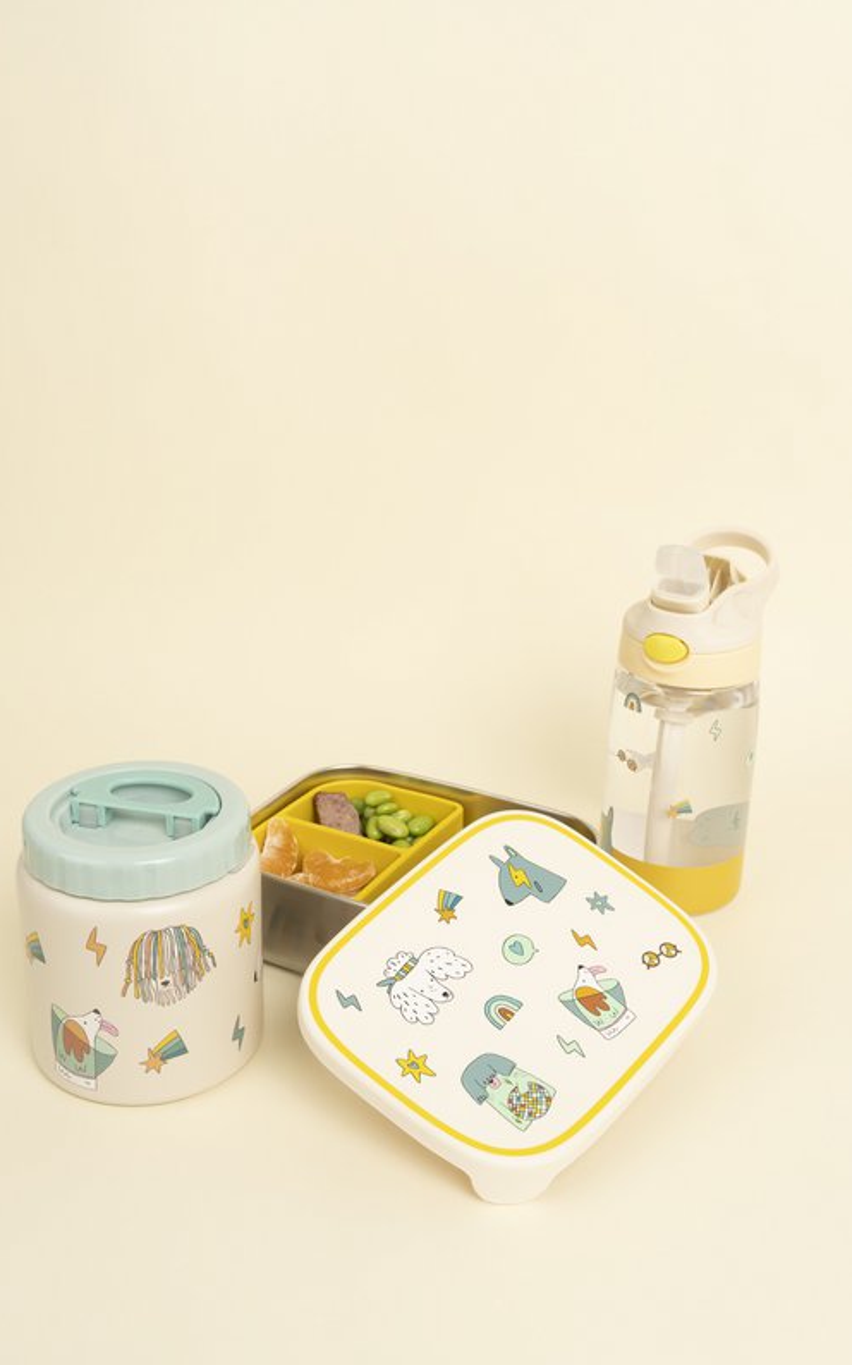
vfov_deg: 50.4
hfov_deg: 32.7
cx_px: 399
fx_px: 1449
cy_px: 681
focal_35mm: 39
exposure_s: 1/160
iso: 200
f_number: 13
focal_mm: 38
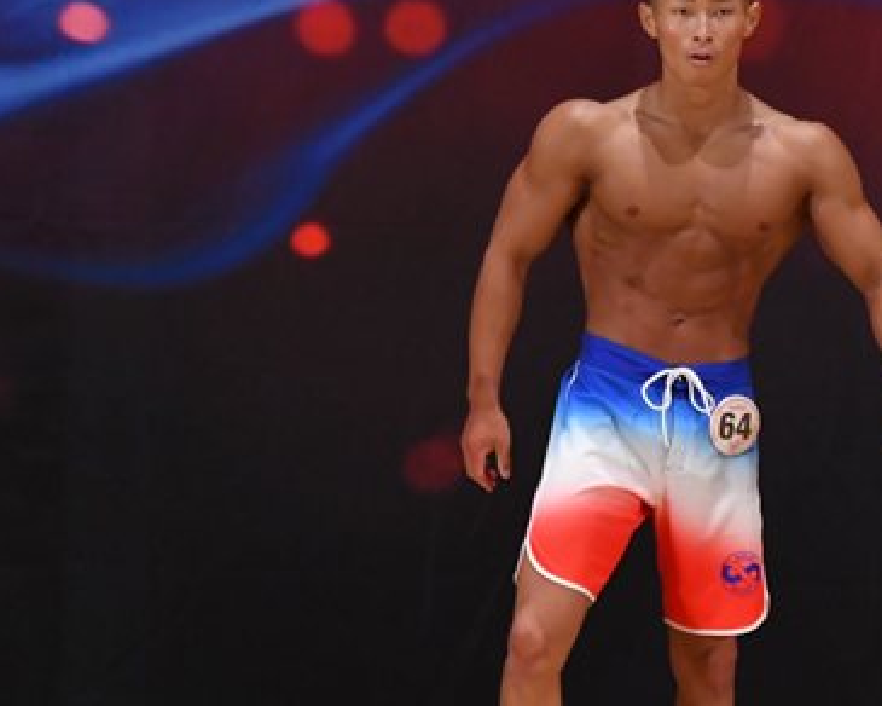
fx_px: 14801
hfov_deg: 3.4
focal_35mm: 567
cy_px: 421
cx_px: 656
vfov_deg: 2.7
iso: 3200
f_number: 5.6
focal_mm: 190
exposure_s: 1/400
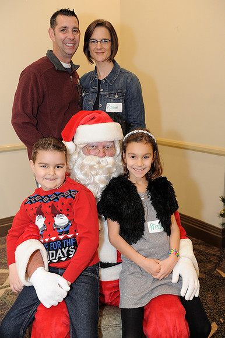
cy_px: 169
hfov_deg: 35.0
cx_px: 112
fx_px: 357
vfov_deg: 50.7
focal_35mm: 38
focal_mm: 38
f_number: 4
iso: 1600
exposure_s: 1/100
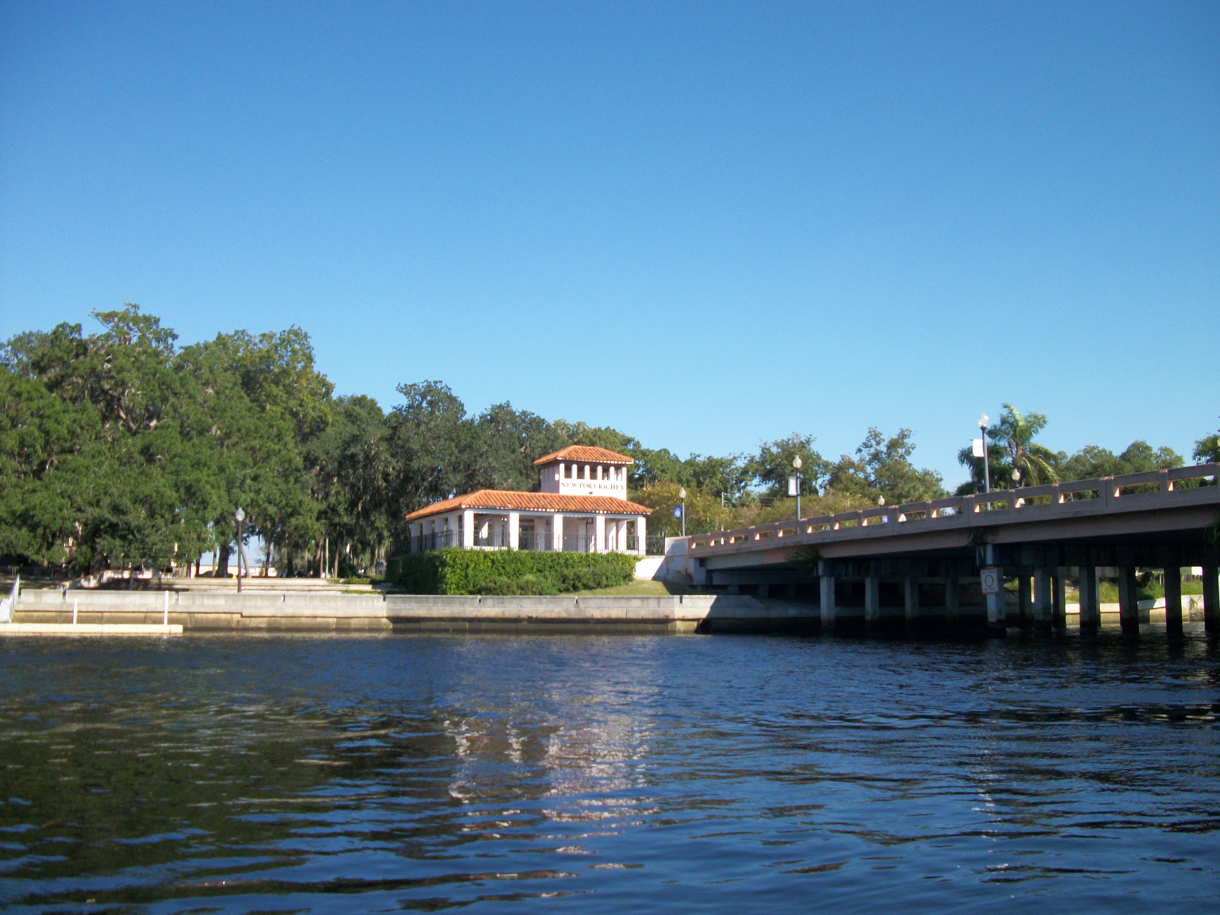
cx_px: 610
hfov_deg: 56.8
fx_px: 1128
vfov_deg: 44.2
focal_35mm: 32
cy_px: 458
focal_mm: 5.7
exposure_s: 1/125
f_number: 8.8
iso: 80
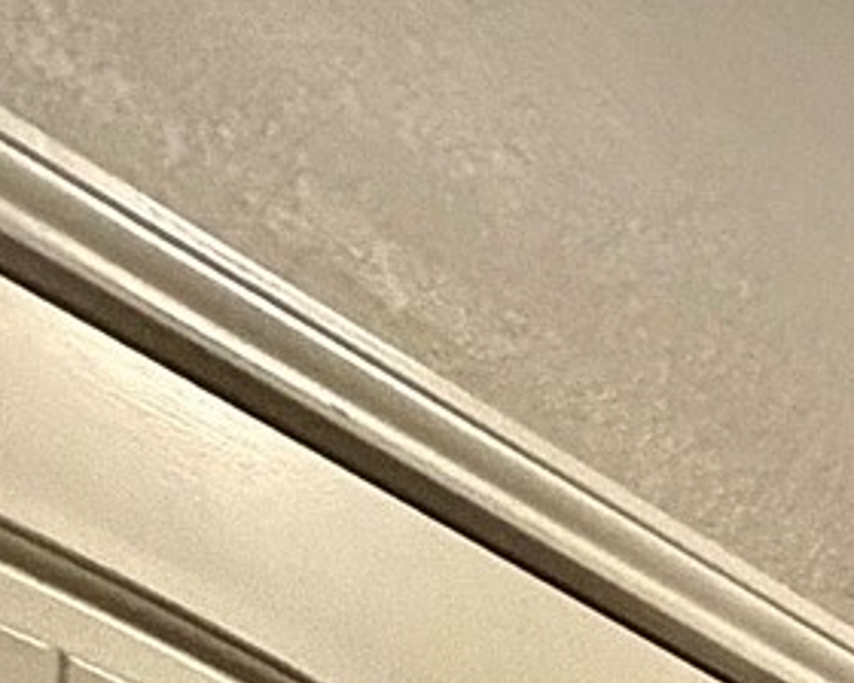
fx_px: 2528
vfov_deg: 10.1
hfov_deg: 12.8
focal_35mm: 100
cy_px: 2183
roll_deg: -0.5
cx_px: 2236
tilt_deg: +0.2
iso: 500
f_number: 2.2
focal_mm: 2.22
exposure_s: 1/60
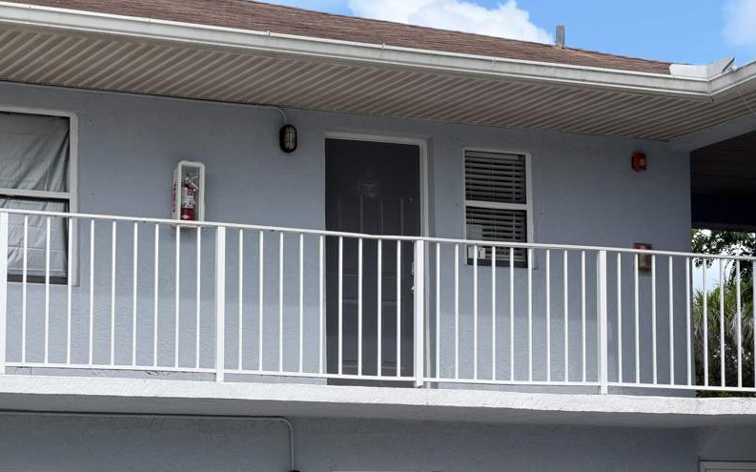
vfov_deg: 12.2
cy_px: 267
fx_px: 2204
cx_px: 378
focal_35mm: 107
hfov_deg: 19.5
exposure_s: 1/607
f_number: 2.8
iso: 50
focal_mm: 16.89
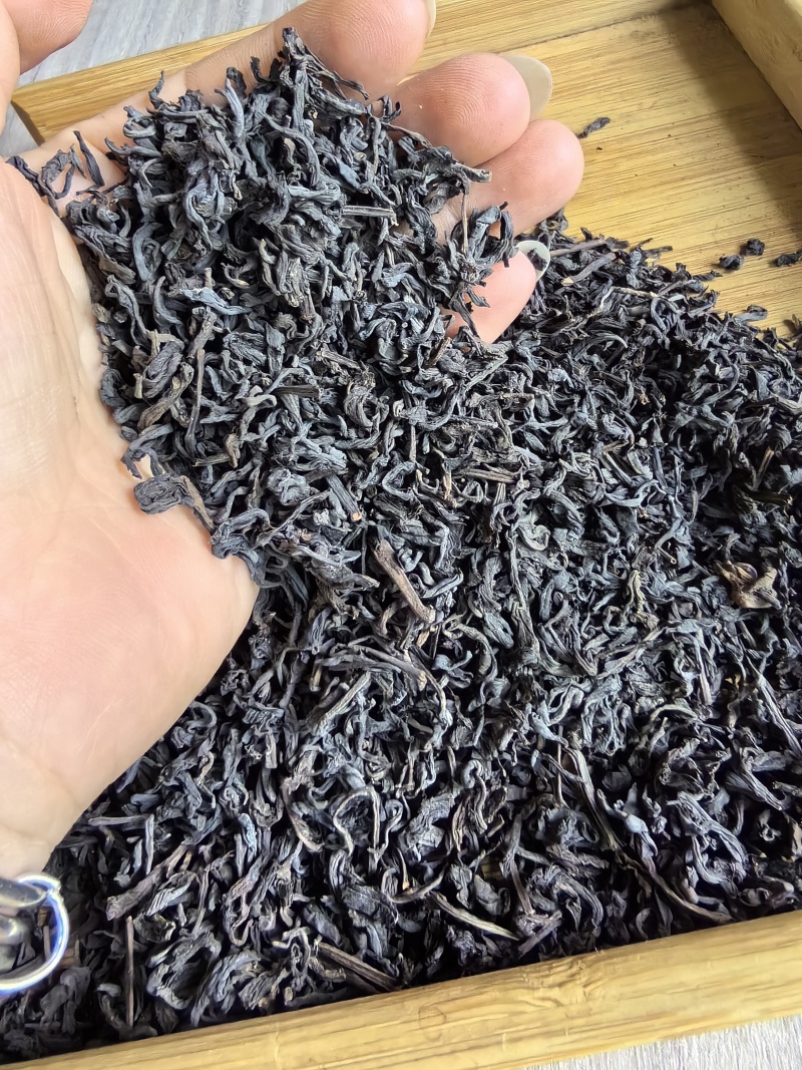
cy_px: 535
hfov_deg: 51.3
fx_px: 834
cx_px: 401
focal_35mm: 27
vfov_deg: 65.3
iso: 125
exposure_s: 1/100
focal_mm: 1.68
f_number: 2.2
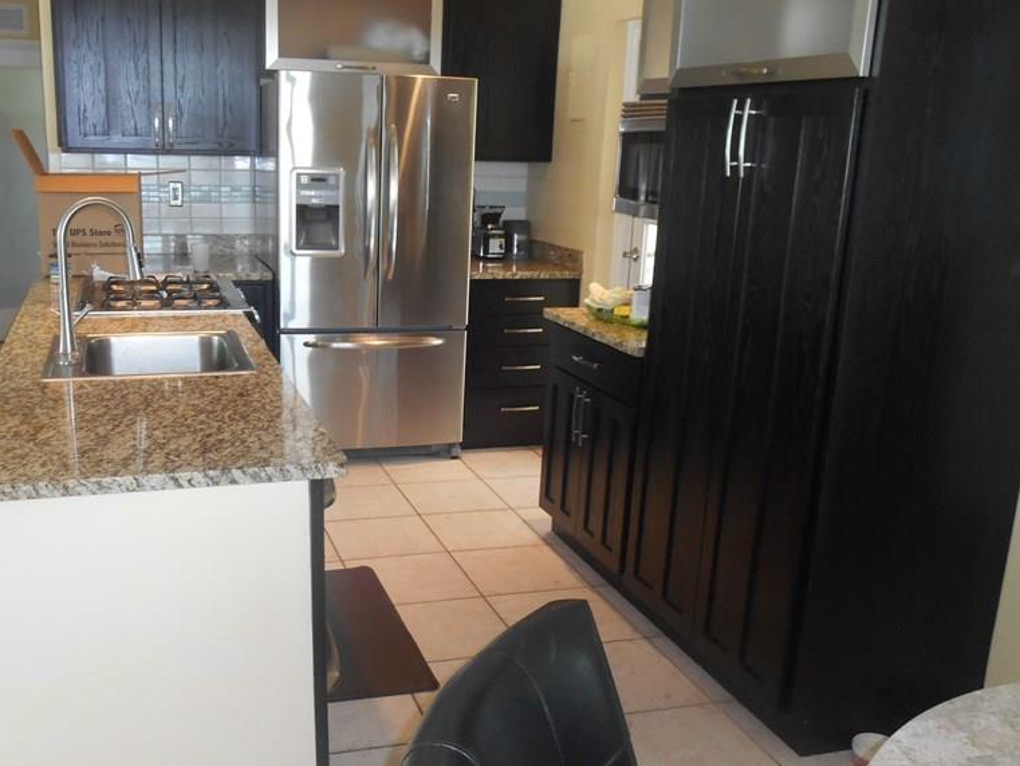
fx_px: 1031
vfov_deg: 40.6
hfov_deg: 52.3
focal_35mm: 35
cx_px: 421
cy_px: 429
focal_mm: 4.7
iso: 220
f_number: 3.4
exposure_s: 1/25
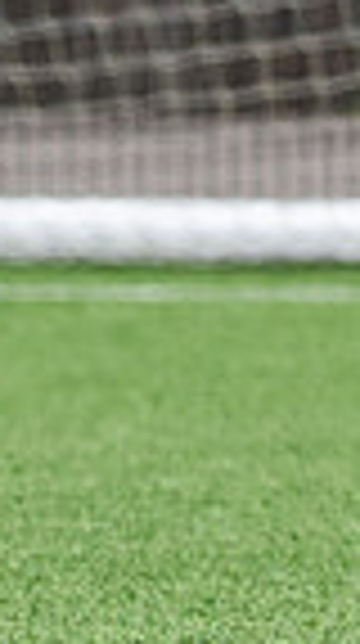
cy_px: 387
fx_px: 30077
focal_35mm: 1765
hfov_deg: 0.7
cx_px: 850
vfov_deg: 1.2
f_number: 2.5
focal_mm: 135
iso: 200
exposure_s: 1/4000
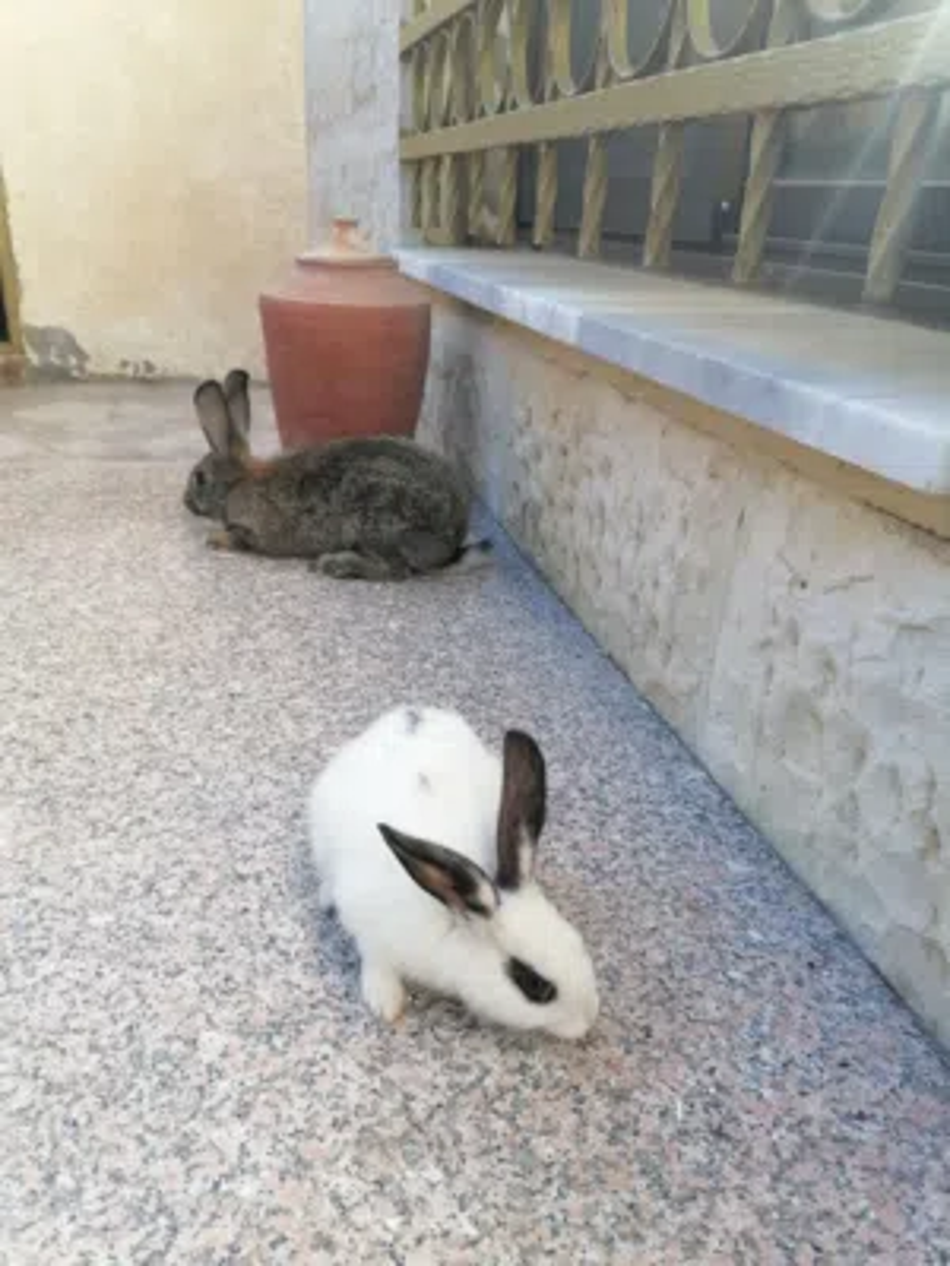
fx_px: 988
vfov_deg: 65.3
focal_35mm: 27
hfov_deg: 51.4
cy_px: 633
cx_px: 475
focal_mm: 5.3
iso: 50
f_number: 1.8
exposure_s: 1/143
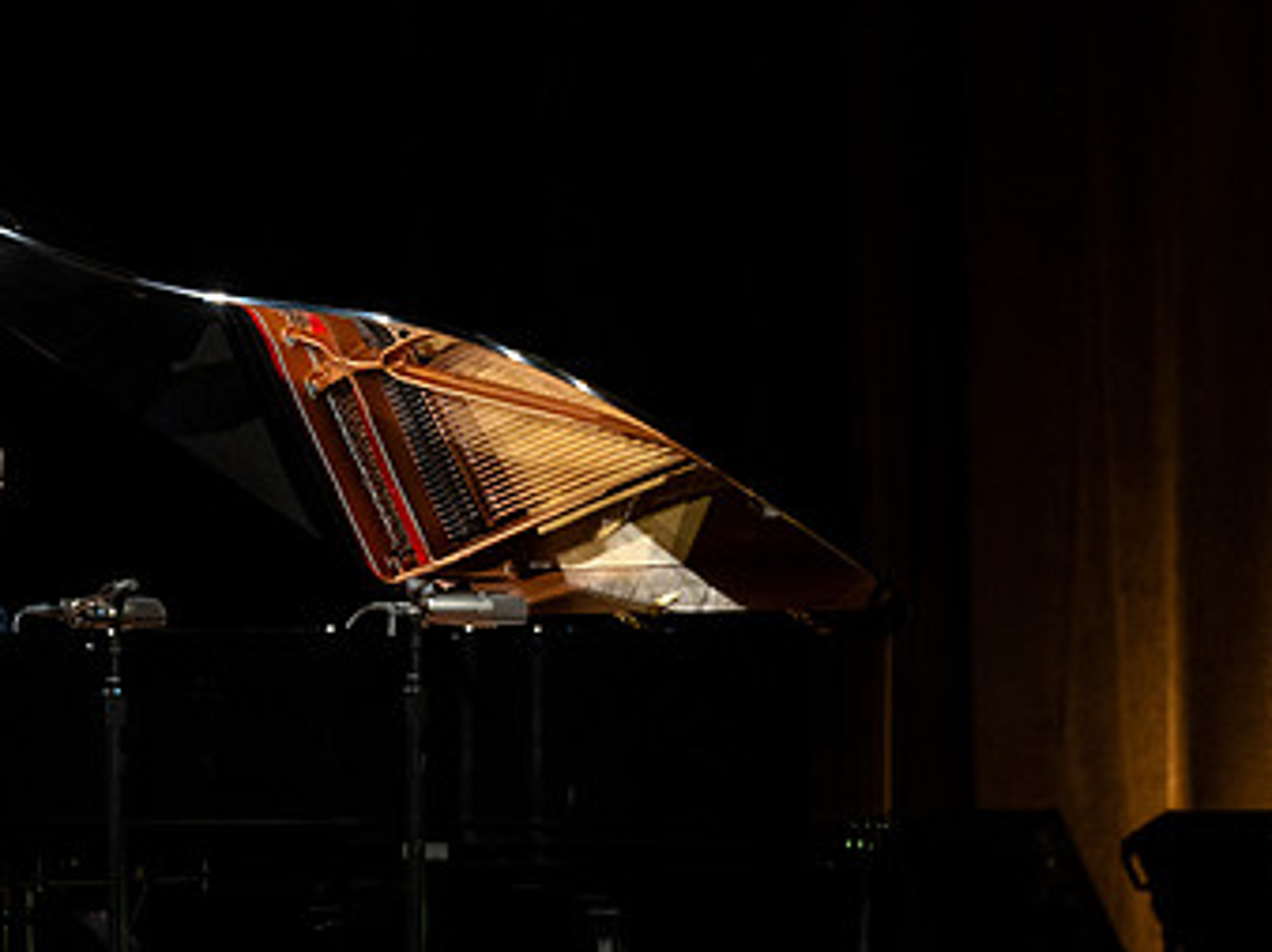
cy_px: 351
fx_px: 12779
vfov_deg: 4.3
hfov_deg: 5.7
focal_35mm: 348
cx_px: 484
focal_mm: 160
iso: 1000
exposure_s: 1/400
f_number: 2.8
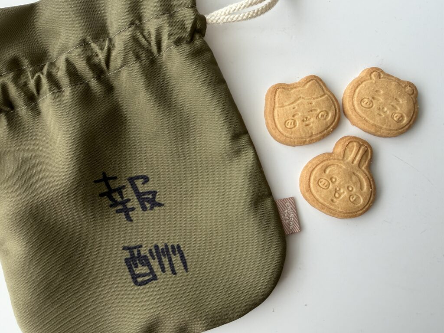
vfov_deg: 56.8
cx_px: 222
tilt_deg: -85.4
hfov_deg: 71.6
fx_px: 308
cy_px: 166
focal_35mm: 24
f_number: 2.2
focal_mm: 2.22
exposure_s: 1/121
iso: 125
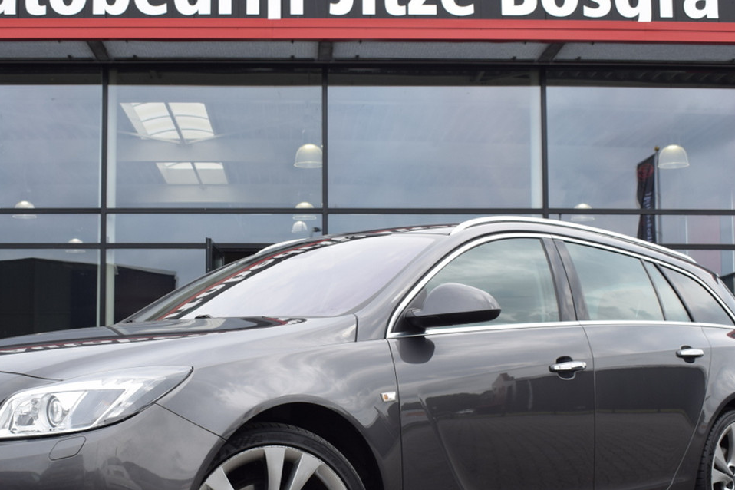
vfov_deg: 23.7
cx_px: 295
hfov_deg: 34.9
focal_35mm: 57
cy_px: 302
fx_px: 1163
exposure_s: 1/250
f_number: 8
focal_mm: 26
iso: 220
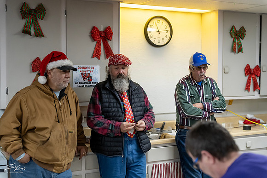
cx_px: 134
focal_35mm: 50
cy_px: 89
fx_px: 371
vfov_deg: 27.0
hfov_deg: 39.6
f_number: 2.8
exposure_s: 1/640
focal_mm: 50
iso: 5000
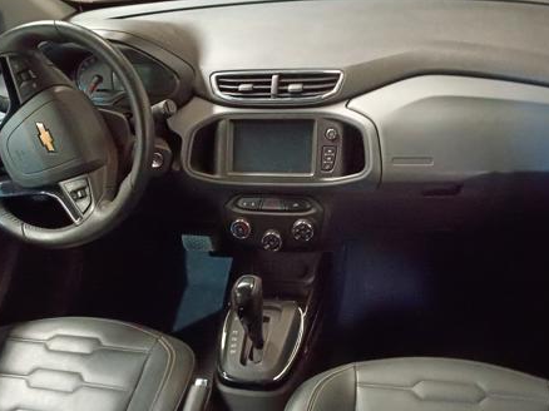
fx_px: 602
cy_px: 231
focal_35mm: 38
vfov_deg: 37.6
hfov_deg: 49.0
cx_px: 263
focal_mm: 4.81
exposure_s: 1/24
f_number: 1.8
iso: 6668
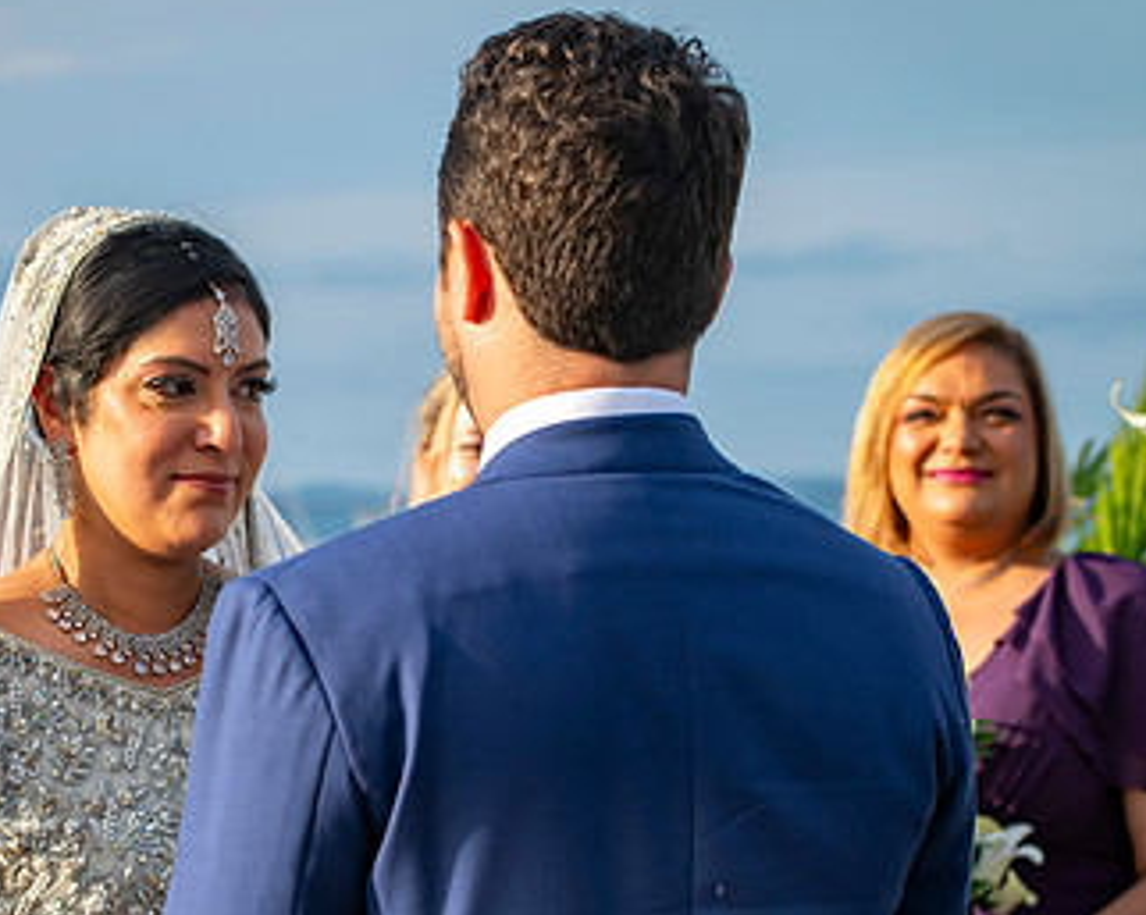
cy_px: 598
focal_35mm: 147
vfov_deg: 10.5
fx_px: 4981
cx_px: 331
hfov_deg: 13.1
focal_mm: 80
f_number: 5
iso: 80
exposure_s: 1/250
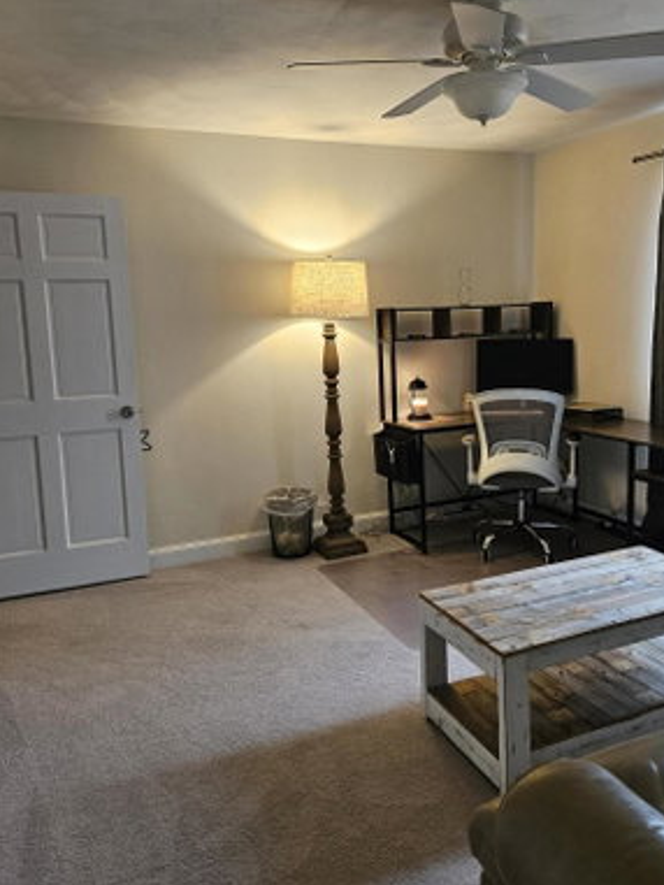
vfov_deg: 61.5
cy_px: 404
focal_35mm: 29
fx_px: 741
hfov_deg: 48.2
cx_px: 360
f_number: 1.8
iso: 320
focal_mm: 5.4
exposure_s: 1/120
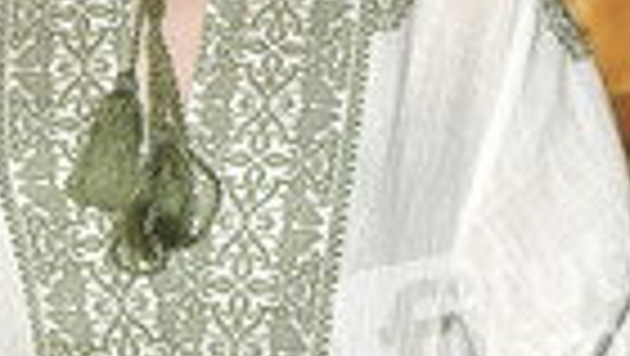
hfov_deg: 12.3
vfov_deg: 7.0
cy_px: 95
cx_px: 155
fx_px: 2909
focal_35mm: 174
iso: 2500
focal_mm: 58
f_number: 5.6
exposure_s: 1/250
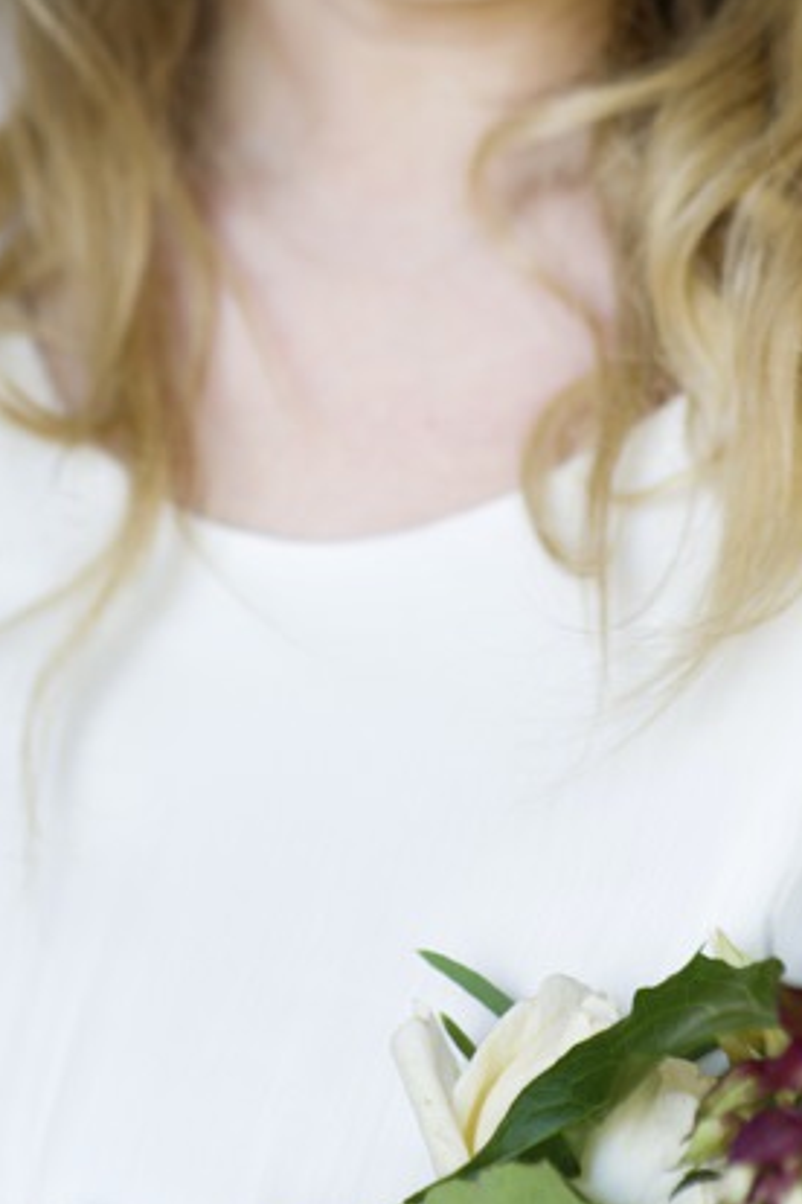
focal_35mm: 185
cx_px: 386
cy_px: 38
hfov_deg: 7.4
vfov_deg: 11.0
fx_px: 6182
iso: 250
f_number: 2.2
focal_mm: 85
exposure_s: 1/200
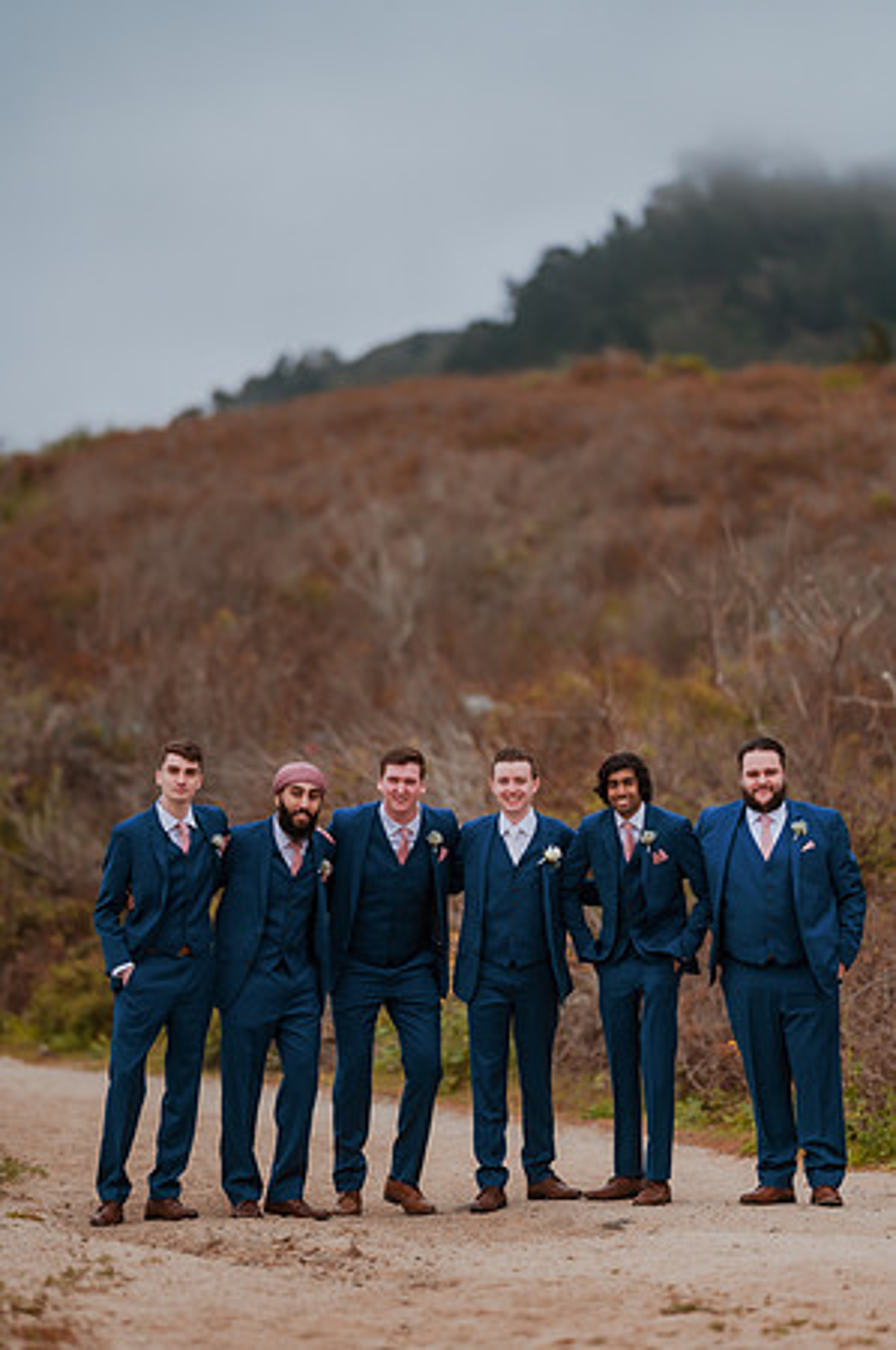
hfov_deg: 10.1
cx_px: 448
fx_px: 5051
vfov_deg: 15.2
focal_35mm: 135
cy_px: 675
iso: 400
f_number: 1.8
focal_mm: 135
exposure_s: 1/3200
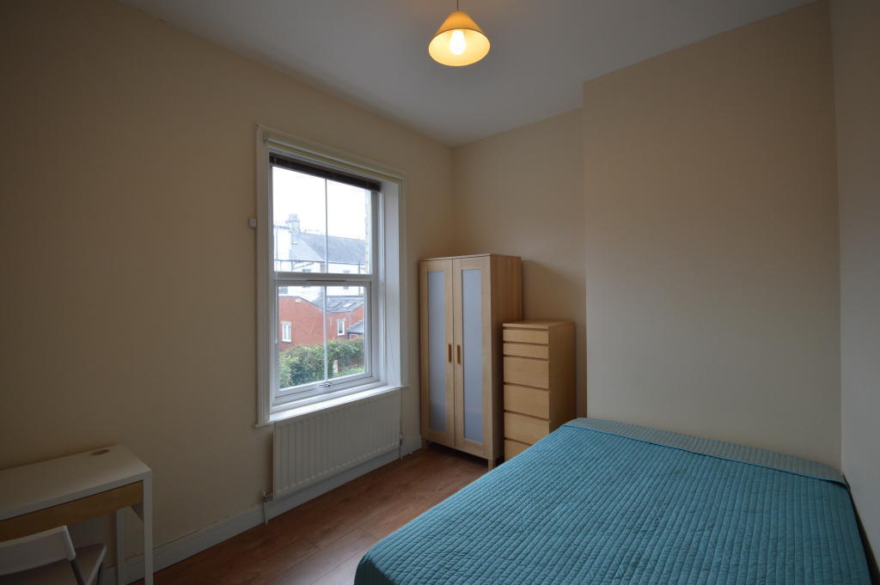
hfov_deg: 100.4
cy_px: 292
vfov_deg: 77.2
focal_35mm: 15
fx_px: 366
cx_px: 440
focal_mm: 10
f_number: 5.6
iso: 400
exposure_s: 1/125
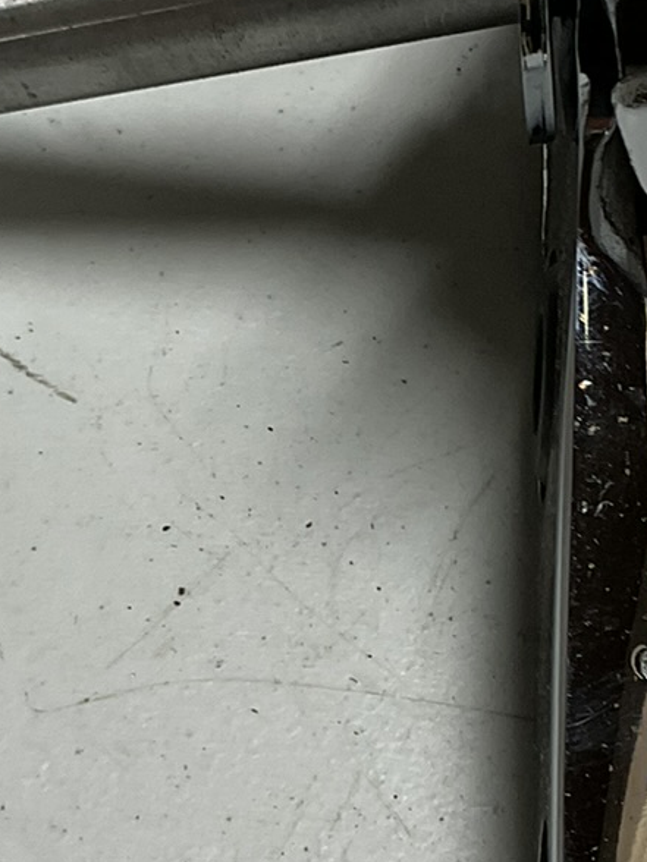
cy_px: 259
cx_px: 283
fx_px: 2517
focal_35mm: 101
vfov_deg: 19.4
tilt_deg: -59.7
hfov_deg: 14.6
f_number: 1.8
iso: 50
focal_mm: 3
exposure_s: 1/60
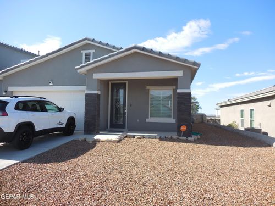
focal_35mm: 25
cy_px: 103
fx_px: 199
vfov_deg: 54.9
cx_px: 138
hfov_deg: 69.4
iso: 125
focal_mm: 4.5
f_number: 3.7
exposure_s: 1/500
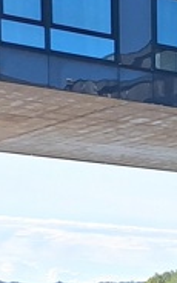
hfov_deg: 6.8
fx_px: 1050
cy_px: 420
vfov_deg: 14.4
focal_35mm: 136
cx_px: 770
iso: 40
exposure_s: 1/1458
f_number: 1.8
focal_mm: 5.54
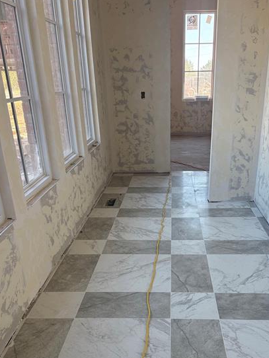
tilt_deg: -25.3
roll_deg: +0.3
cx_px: 161
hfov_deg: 41.6
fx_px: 352
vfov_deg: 52.4
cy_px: 251
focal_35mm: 34
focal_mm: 6.76
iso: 125
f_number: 1.78
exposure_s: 1/234
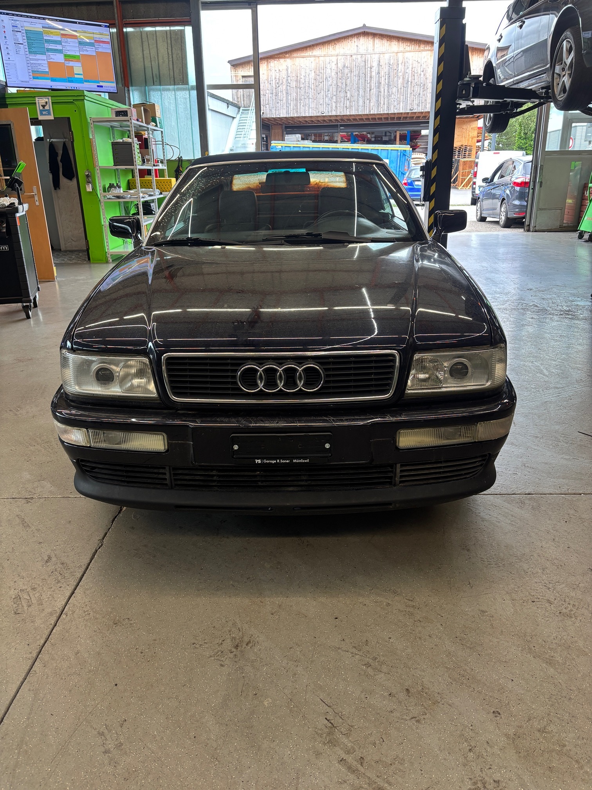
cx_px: 296
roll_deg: +0.8
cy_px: 395
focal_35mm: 26
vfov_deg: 67.3
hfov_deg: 53.1
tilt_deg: -20.8
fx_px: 593
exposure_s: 1/50
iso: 100
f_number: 1.6
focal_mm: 5.96
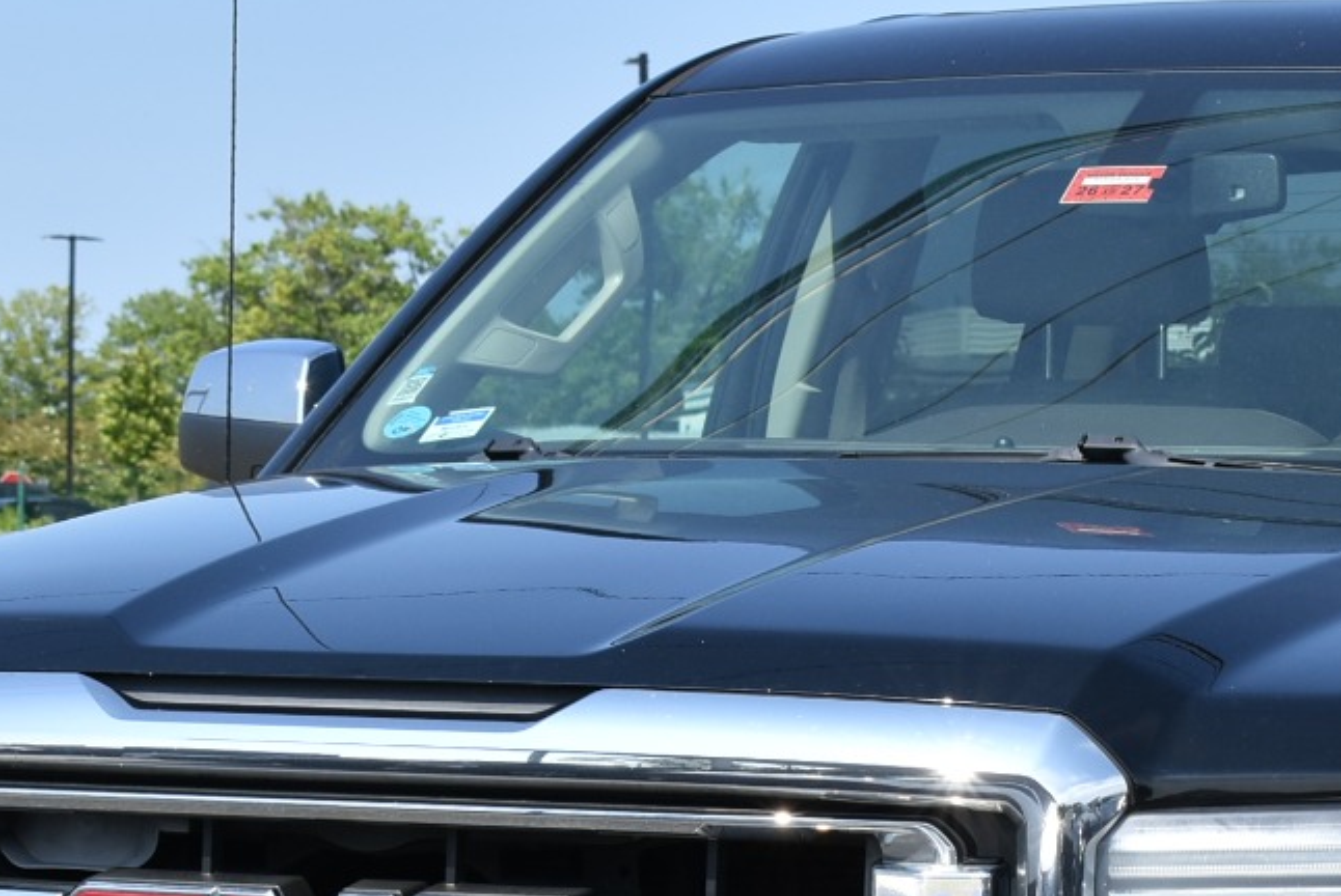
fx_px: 5592
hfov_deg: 13.6
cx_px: 1057
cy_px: 1058
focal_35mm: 150
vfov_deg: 9.1
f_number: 10
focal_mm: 40
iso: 200
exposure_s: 1/400
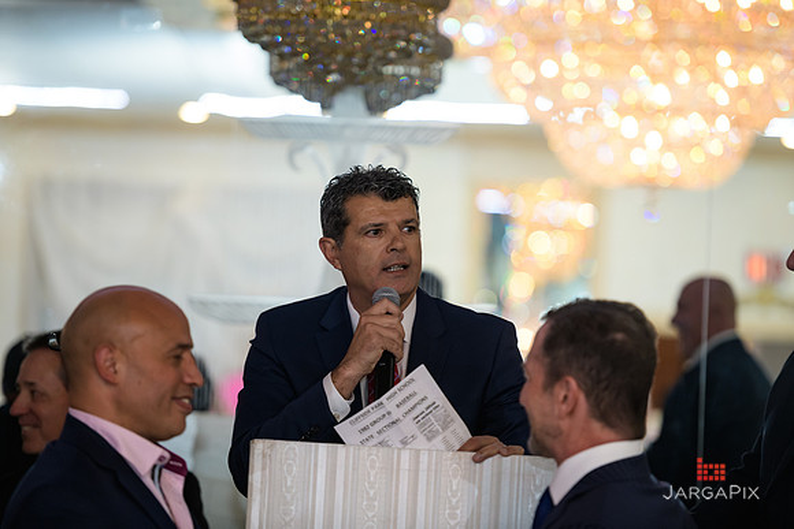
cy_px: 264
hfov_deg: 12.8
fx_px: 3530
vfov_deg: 8.6
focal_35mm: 160
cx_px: 397
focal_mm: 160
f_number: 3.2
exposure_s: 1/125
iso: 1000
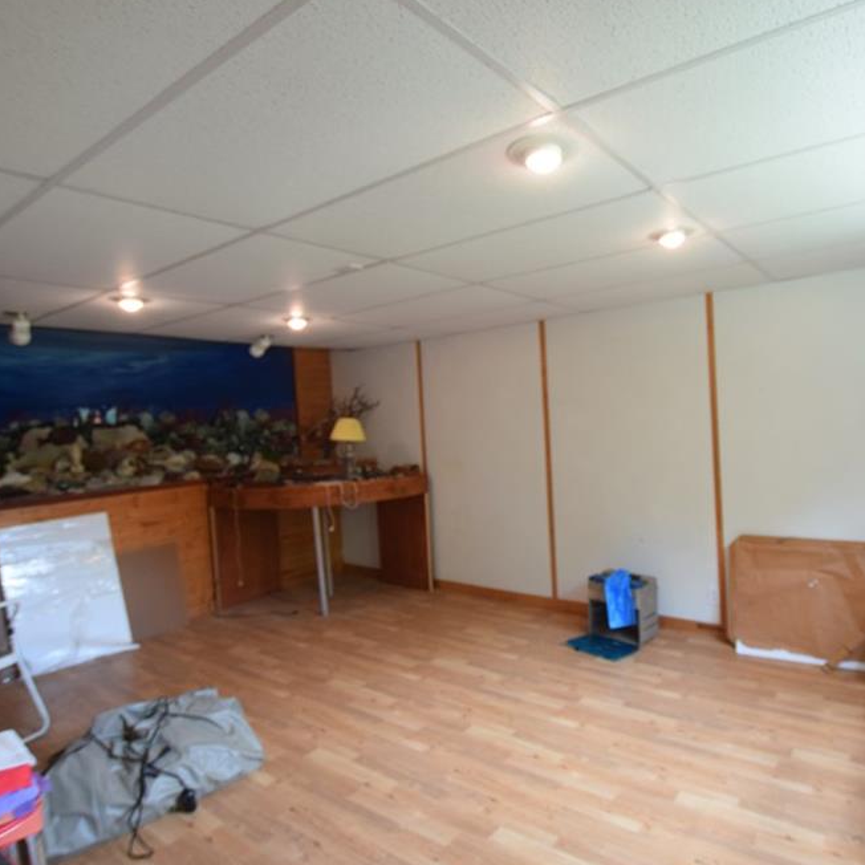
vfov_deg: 74.8
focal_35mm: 20
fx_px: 565
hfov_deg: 73.9
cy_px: 436
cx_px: 525
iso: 800
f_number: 4
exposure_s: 1/60
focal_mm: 10
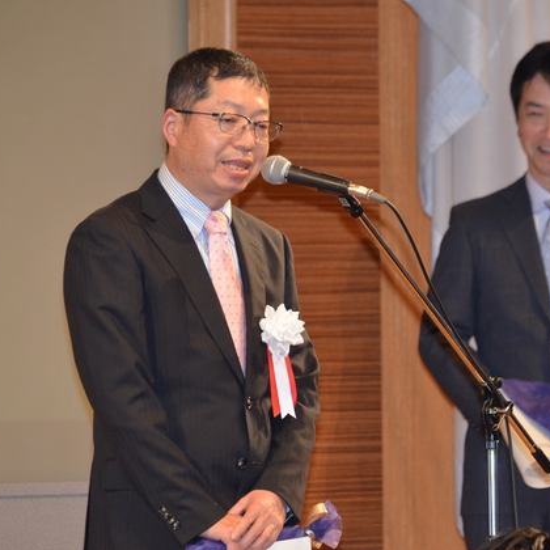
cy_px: 276
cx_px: 378
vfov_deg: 4.1
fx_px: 7658
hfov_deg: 4.1
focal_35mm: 426
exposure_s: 1/60
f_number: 7.1
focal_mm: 220
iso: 800
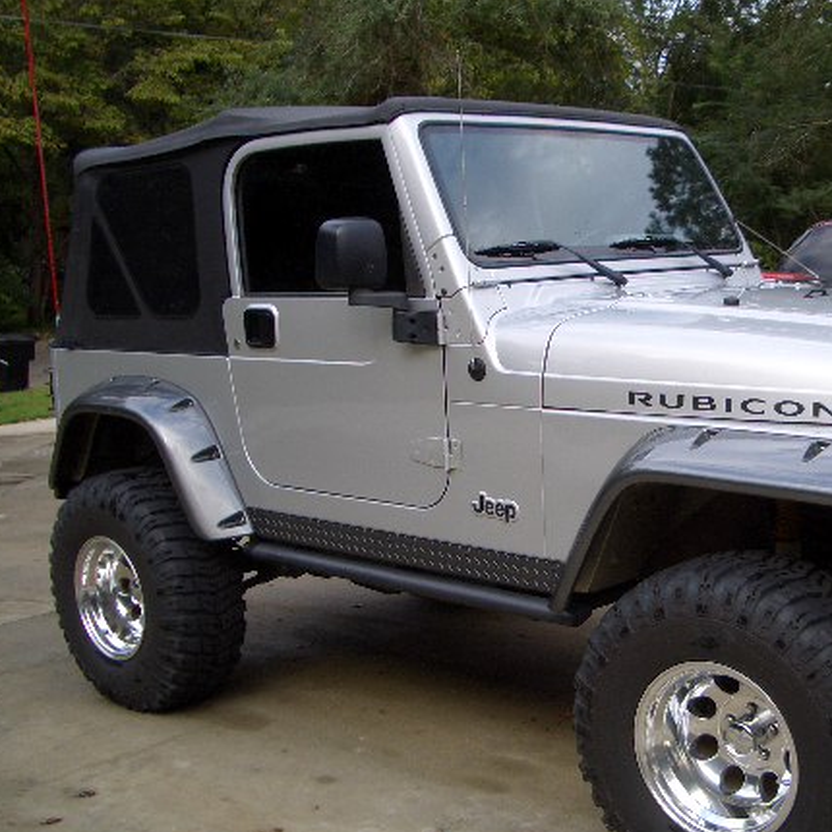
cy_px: 428
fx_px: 1251
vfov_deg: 36.8
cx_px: 606
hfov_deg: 36.1
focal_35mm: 46
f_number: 2.6
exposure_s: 1/320
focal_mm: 5.8
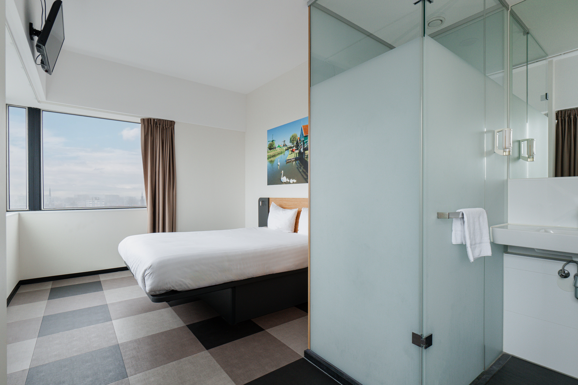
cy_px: 192
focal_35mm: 17
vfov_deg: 70.4
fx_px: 273
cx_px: 289
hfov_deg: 93.3
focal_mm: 17
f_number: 10
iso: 1000
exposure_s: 1/15
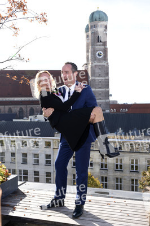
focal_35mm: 36
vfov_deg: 53.2
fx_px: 225
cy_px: 113
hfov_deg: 36.8
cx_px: 75
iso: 100
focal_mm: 24
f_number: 7.1
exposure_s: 1/80
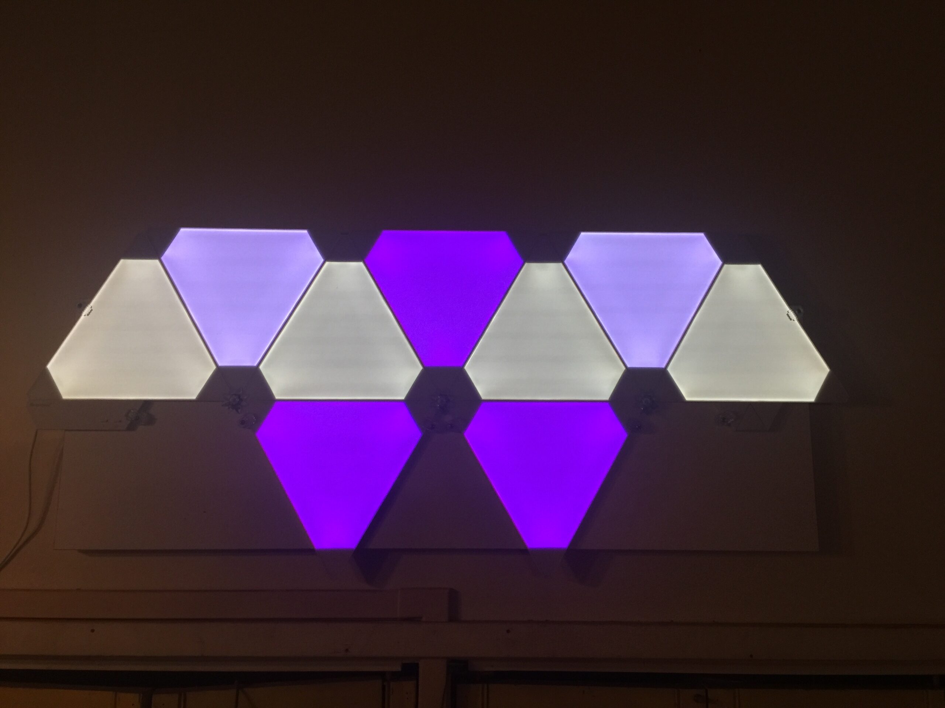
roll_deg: -1.2
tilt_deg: +10.0
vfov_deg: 48.2
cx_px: 472
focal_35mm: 29
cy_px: 354
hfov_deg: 61.7
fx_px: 792
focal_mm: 4.15
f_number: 2.2
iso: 40
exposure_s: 1/15
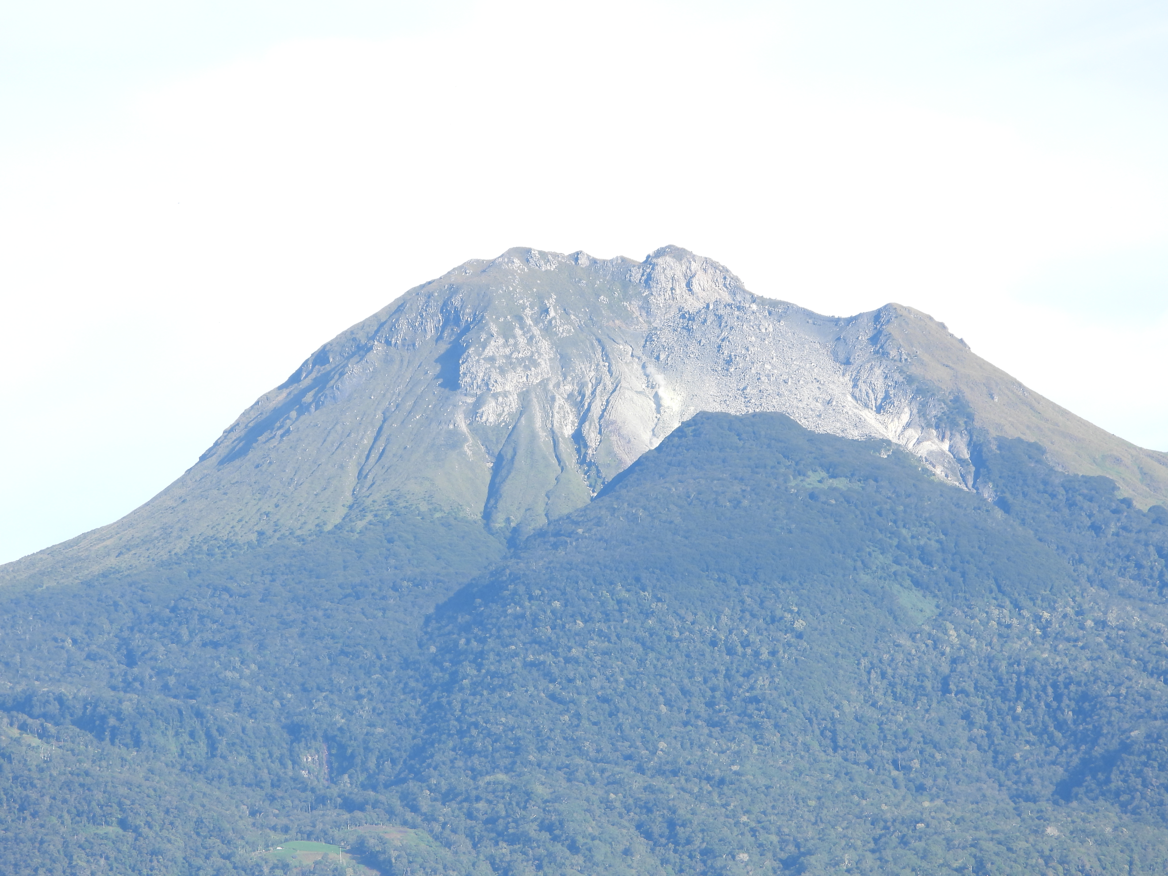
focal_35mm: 200
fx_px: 6748
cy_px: 438
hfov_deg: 9.9
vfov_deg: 7.4
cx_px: 584
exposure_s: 1/400
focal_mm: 35.9
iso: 100
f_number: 4.5
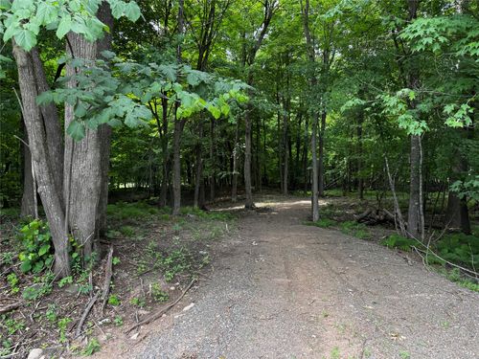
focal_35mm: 24
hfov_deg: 71.6
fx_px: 332
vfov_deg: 56.8
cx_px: 240
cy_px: 180
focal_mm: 6.76
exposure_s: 1/121
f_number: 1.78
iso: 64
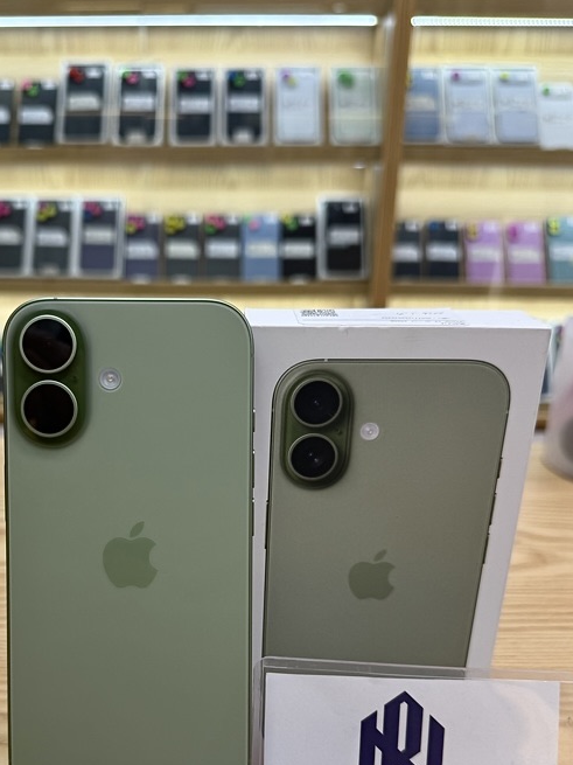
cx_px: 202
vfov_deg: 54.4
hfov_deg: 42.5
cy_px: 500
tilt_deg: -22.0
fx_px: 729
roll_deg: -1.5
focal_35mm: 33
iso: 64
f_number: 1.78
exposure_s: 1/120
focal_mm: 6.76
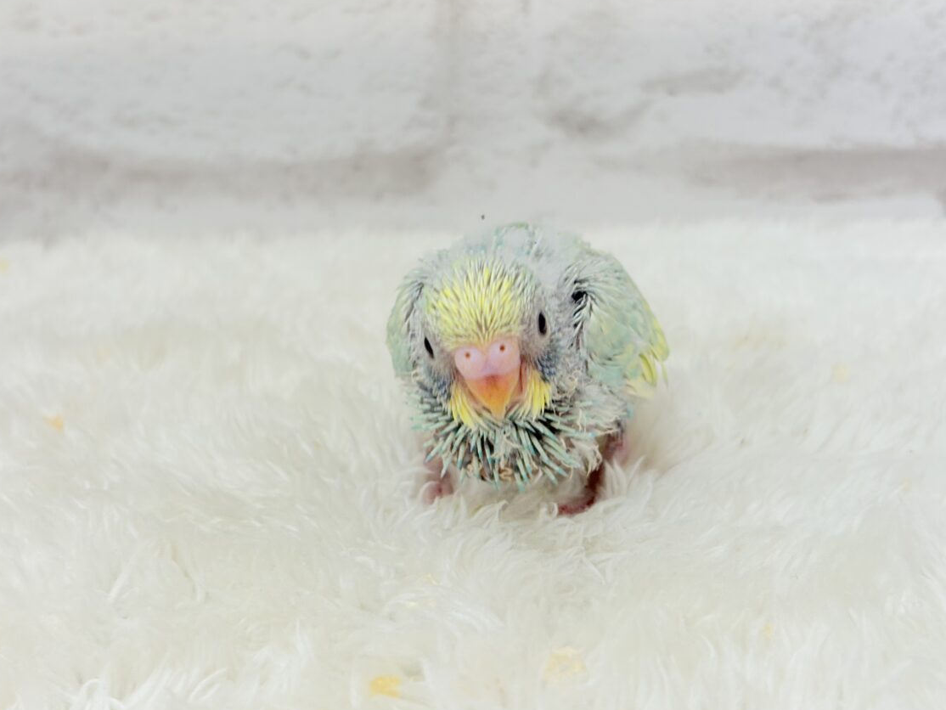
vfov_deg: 26.1
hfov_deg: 34.3
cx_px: 457
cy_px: 343
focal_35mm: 56
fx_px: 1531
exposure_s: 1/100
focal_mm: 5.96
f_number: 1.6
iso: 64
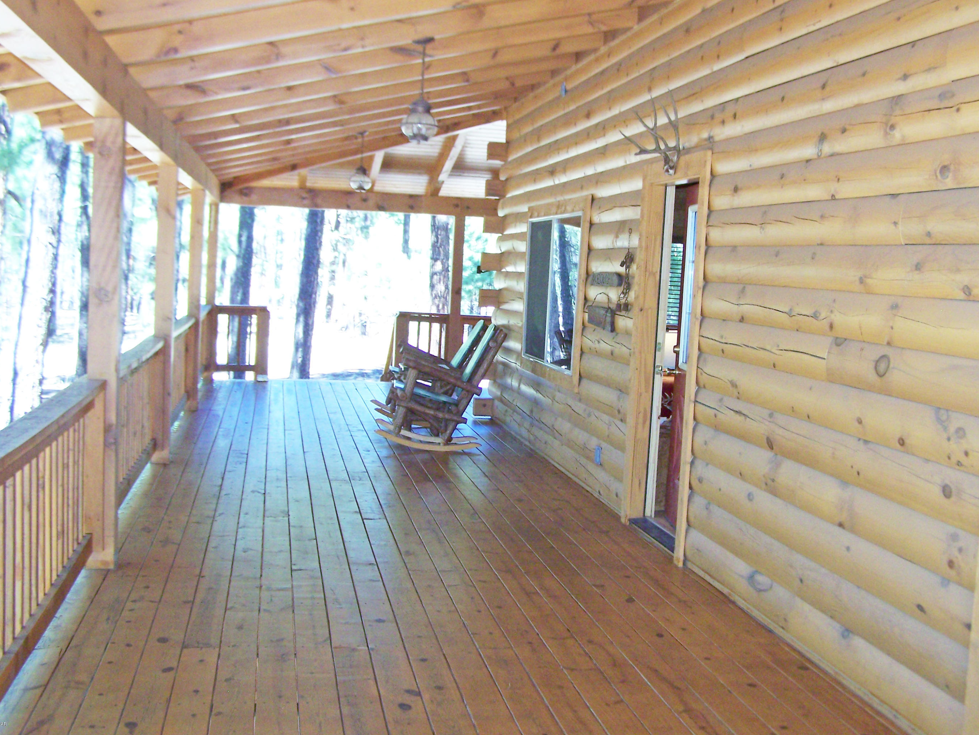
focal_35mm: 42
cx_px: 516
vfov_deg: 34.3
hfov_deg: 44.8
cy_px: 343
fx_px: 1188
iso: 160
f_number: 2.8
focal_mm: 6.3
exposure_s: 1/100
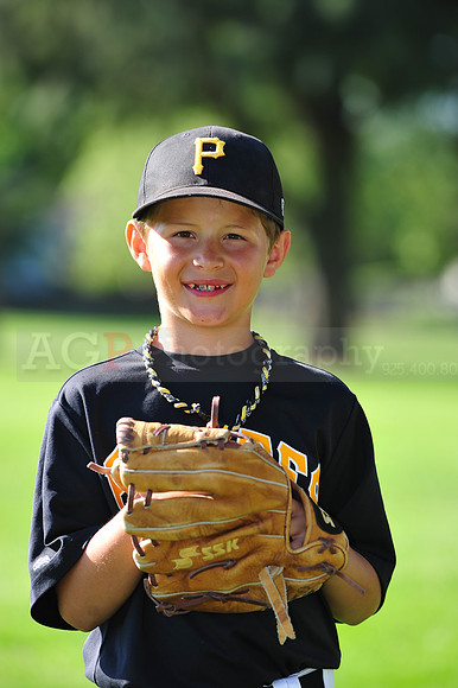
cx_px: 229
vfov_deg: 10.3
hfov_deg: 6.9
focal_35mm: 200
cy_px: 344
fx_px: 3821
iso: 200
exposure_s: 1/400
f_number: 5
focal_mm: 200
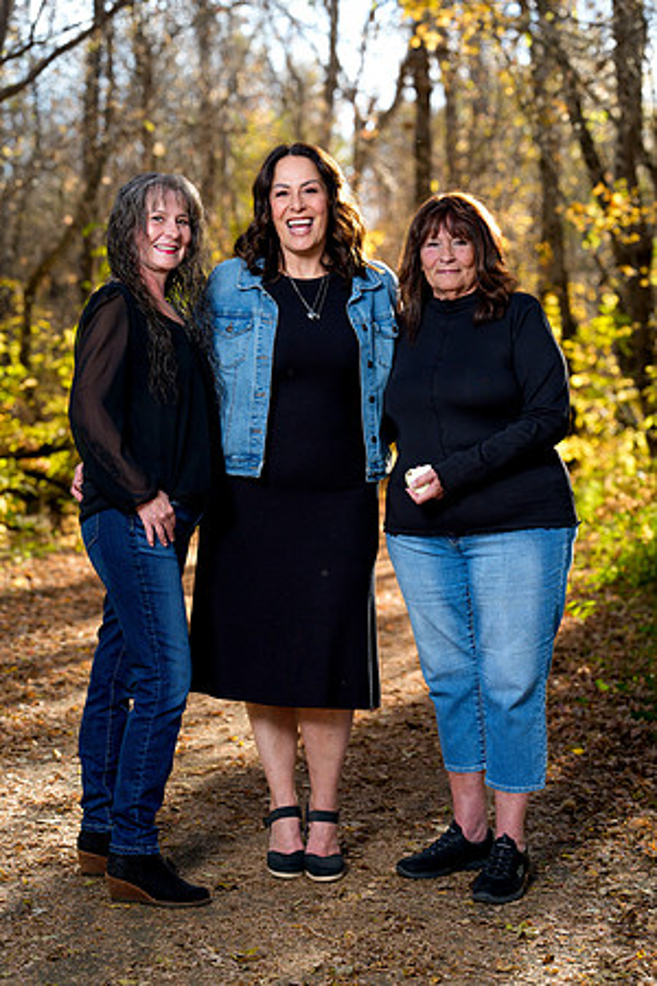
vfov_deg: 26.0
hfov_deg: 17.5
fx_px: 2135
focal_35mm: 78
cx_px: 328
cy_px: 493
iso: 400
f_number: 3.5
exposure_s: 1/160
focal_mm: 78
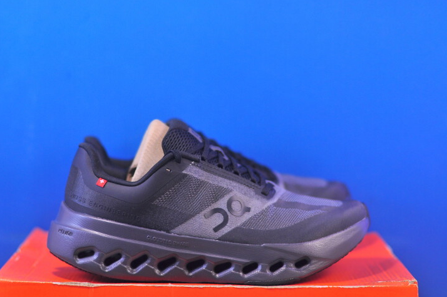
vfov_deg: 16.2
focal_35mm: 84
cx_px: 204
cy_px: 145
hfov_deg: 24.2
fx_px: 1042
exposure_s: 1/320
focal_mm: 50
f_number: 2.2
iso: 250
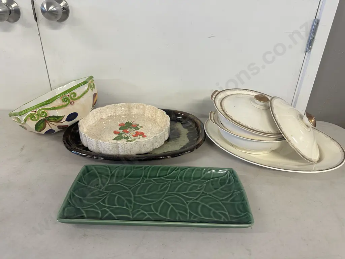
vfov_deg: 56.8
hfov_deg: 71.6
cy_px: 130
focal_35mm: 24
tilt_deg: -28.4
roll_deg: -2.1
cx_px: 172
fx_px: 239
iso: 160
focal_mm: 6.86
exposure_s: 1/100
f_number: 1.78
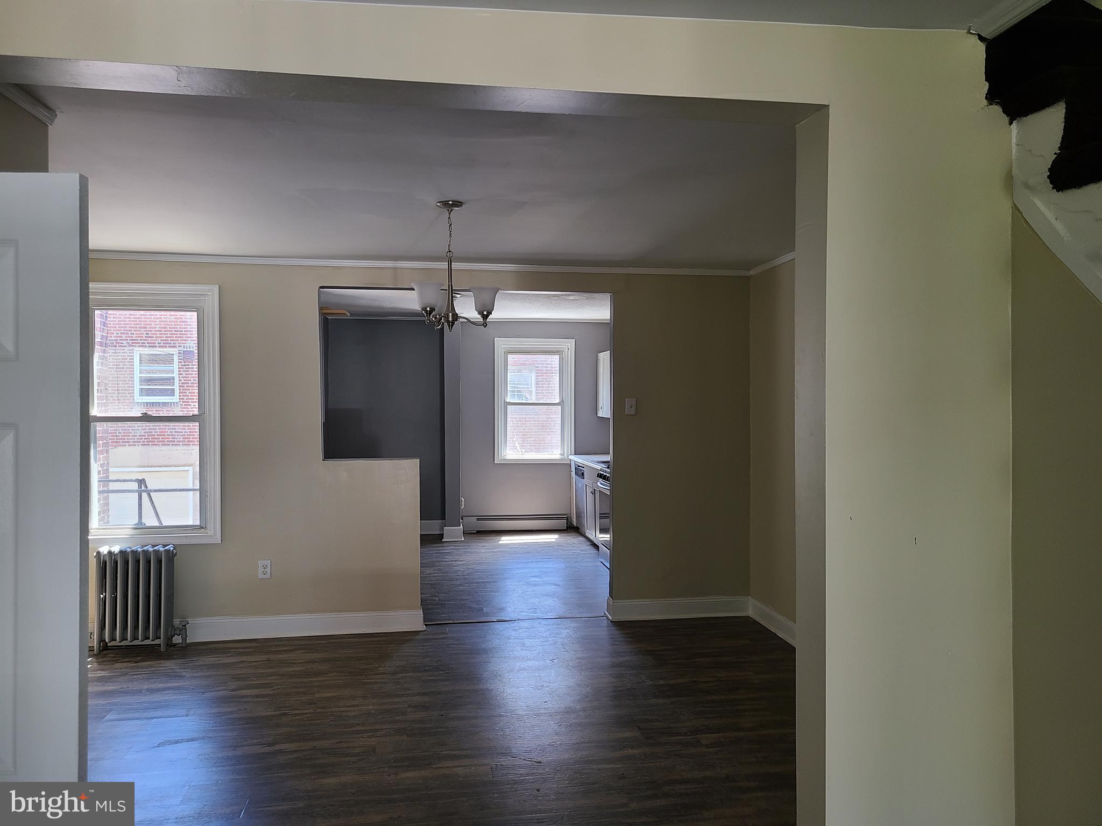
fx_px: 828
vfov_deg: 53.1
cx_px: 551
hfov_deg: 67.3
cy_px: 413
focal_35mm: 26
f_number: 1.8
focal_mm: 5.4
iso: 50
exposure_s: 1/59
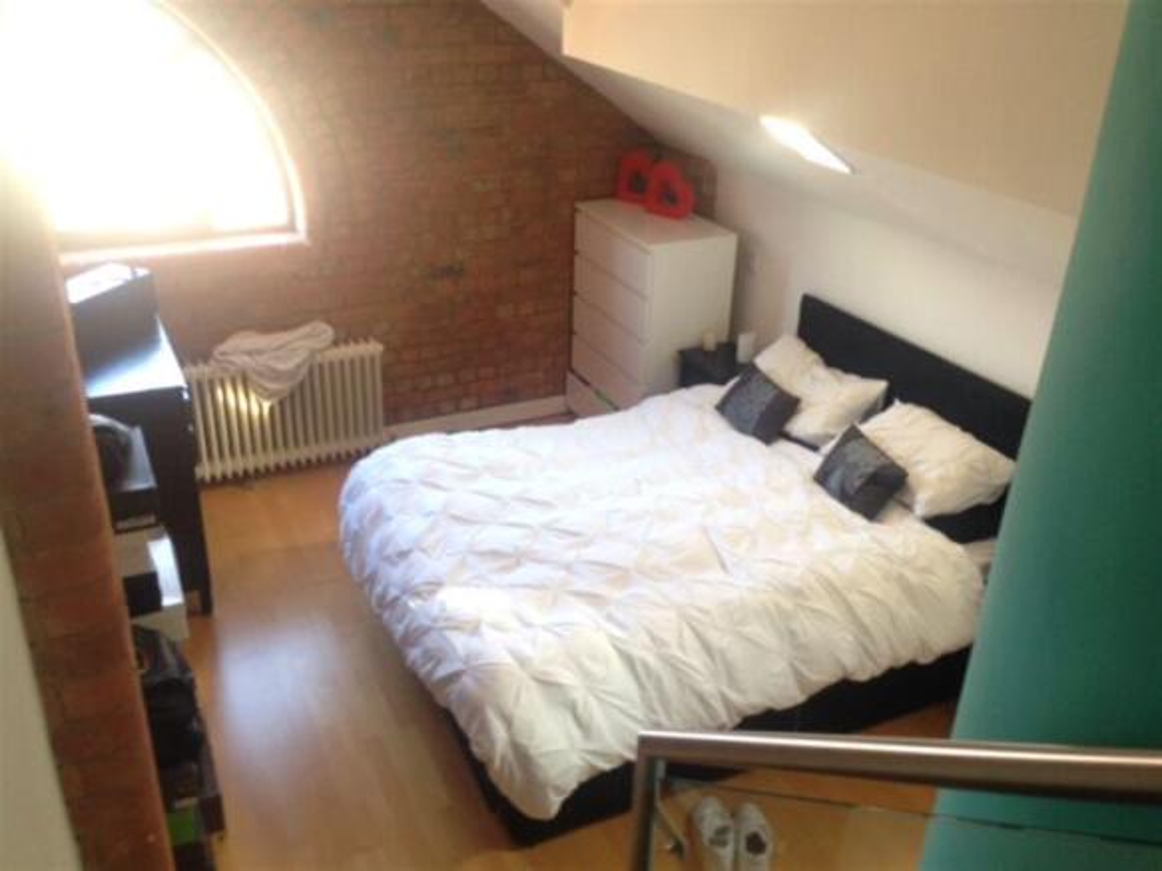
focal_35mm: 33
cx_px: 581
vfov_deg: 42.9
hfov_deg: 55.4
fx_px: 1108
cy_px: 436
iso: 100
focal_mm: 4.12
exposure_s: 1/20
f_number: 2.4
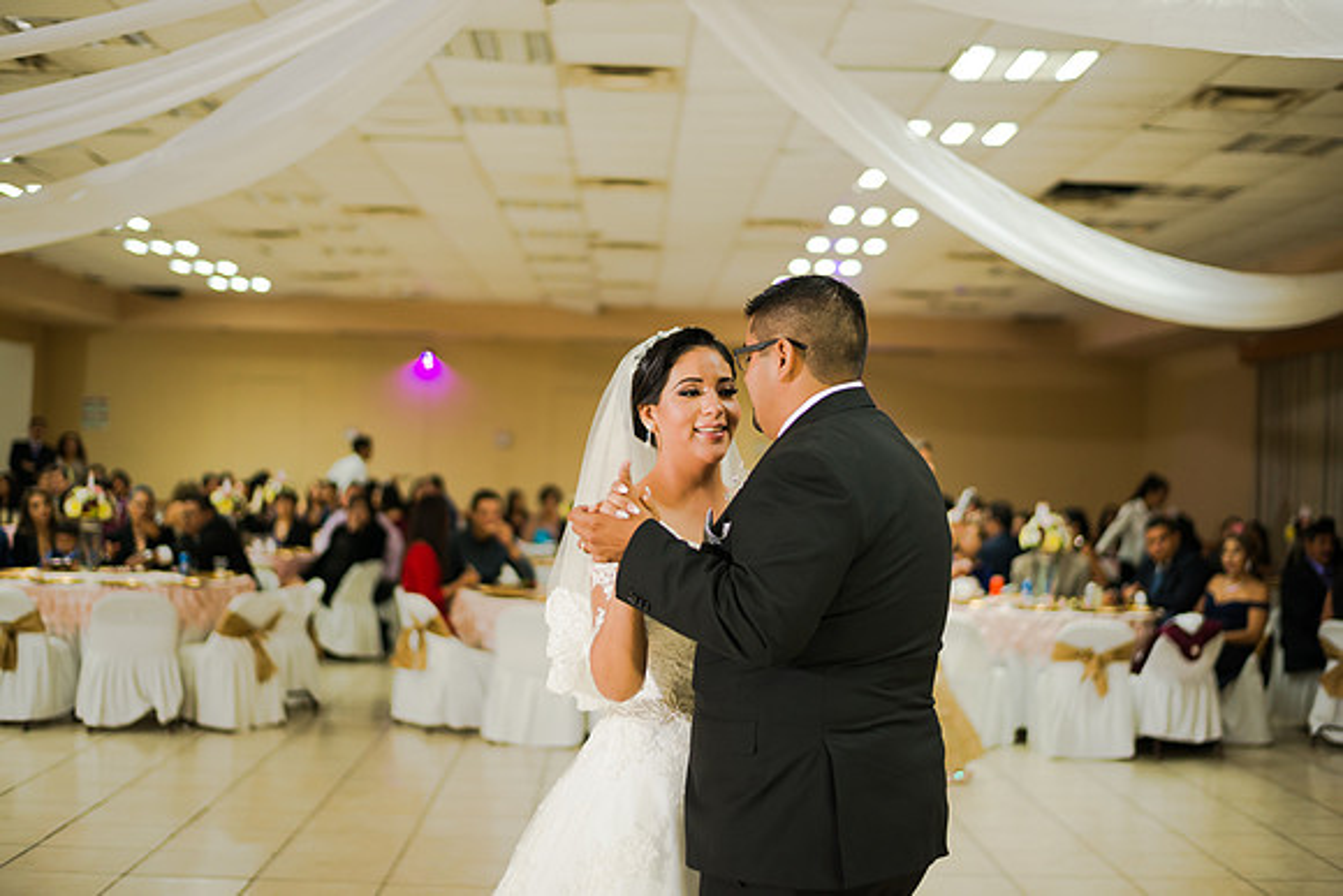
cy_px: 448
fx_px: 1866
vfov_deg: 27.0
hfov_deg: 39.6
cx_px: 672
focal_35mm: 50
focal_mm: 50
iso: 800
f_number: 1.8
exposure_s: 1/125
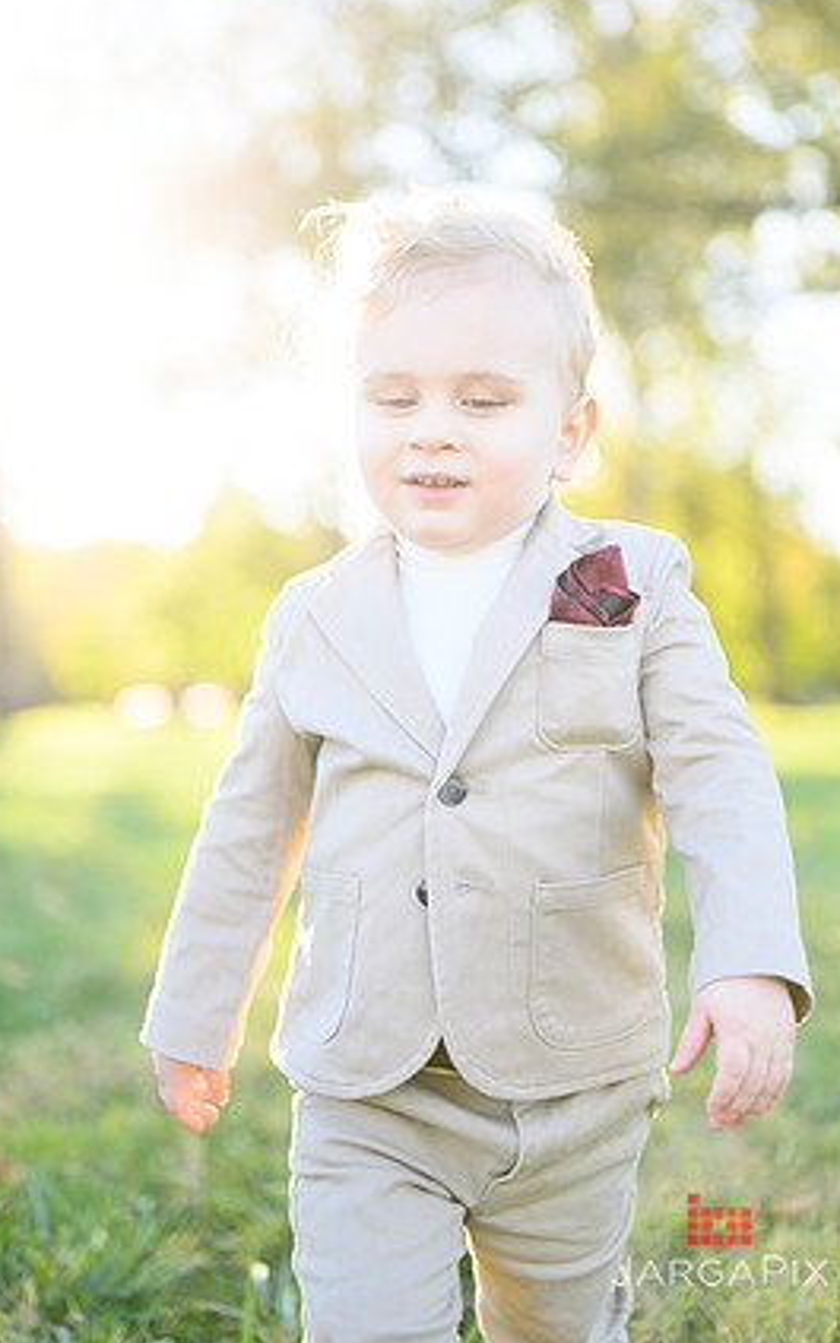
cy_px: 643
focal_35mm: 54
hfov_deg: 24.0
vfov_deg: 37.5
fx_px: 1978
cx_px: 436
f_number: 2
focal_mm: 50
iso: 320
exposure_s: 1/800
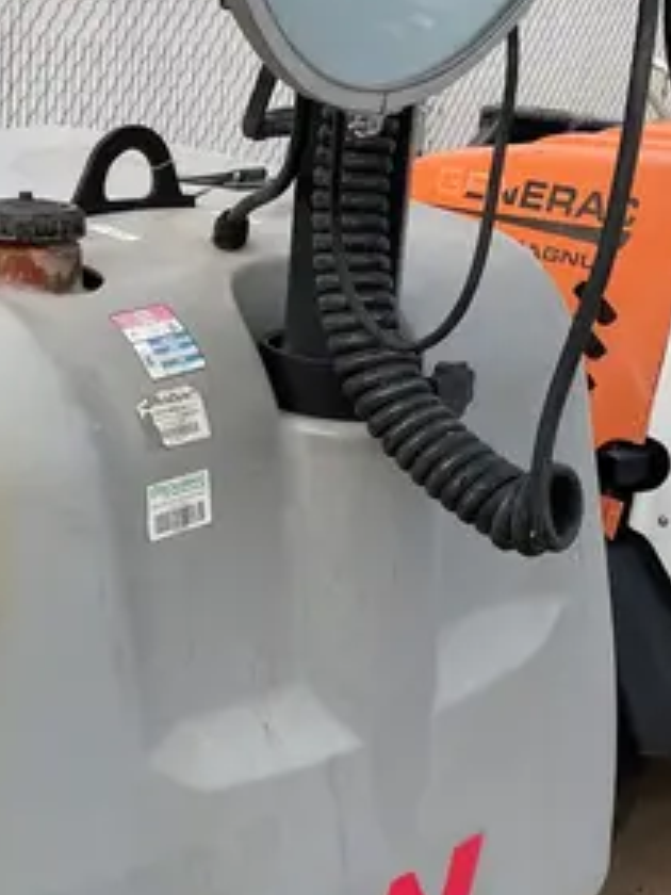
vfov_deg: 28.5
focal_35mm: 68
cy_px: 497
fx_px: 1757
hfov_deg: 21.4
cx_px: 169
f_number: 1.6
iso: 32
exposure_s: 1/636
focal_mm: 4.2
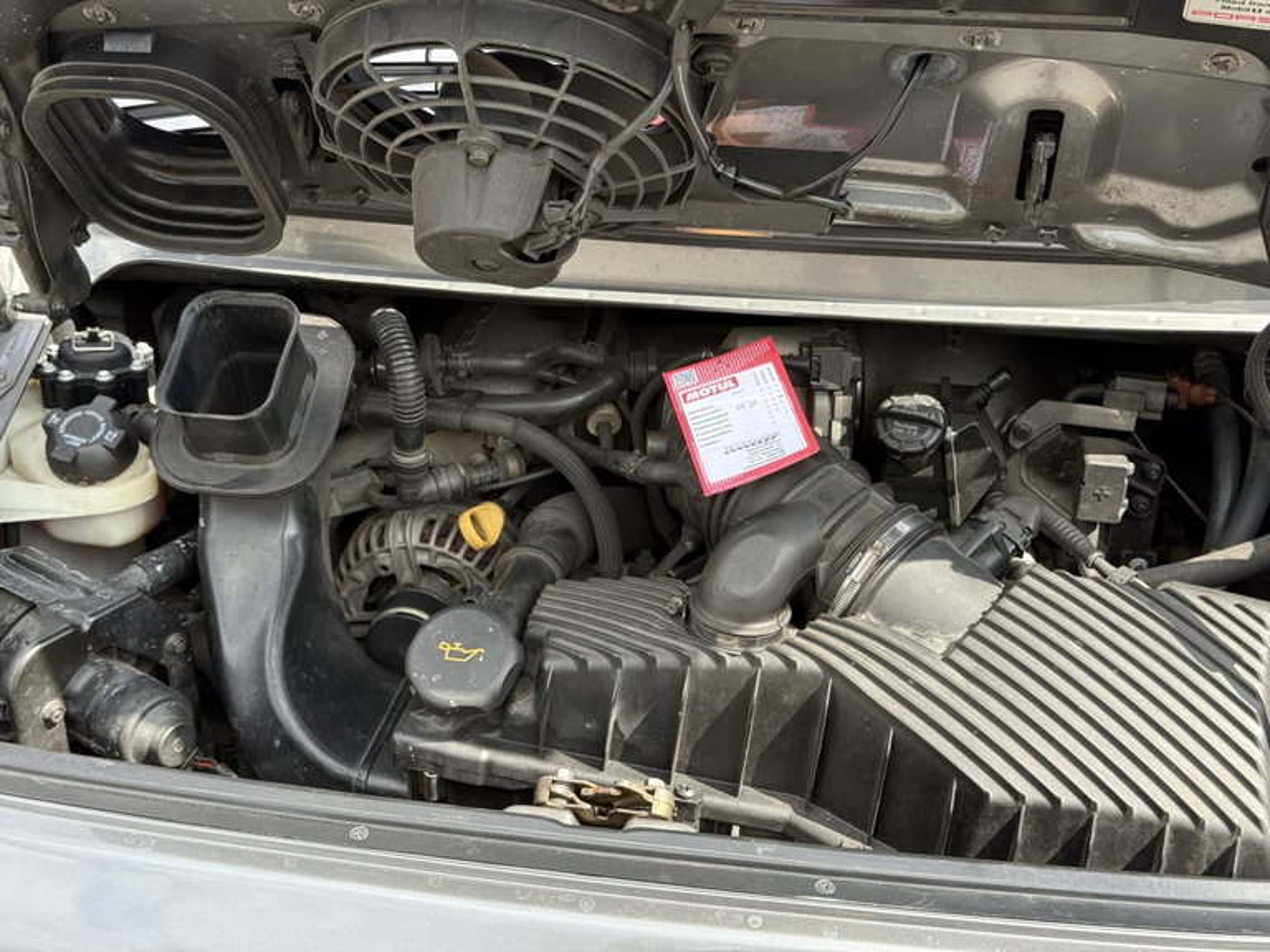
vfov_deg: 30.3
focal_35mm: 48
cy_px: 476
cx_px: 635
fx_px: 1761
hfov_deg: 39.7
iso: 100
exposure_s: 1/885
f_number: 1.78
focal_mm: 6.76
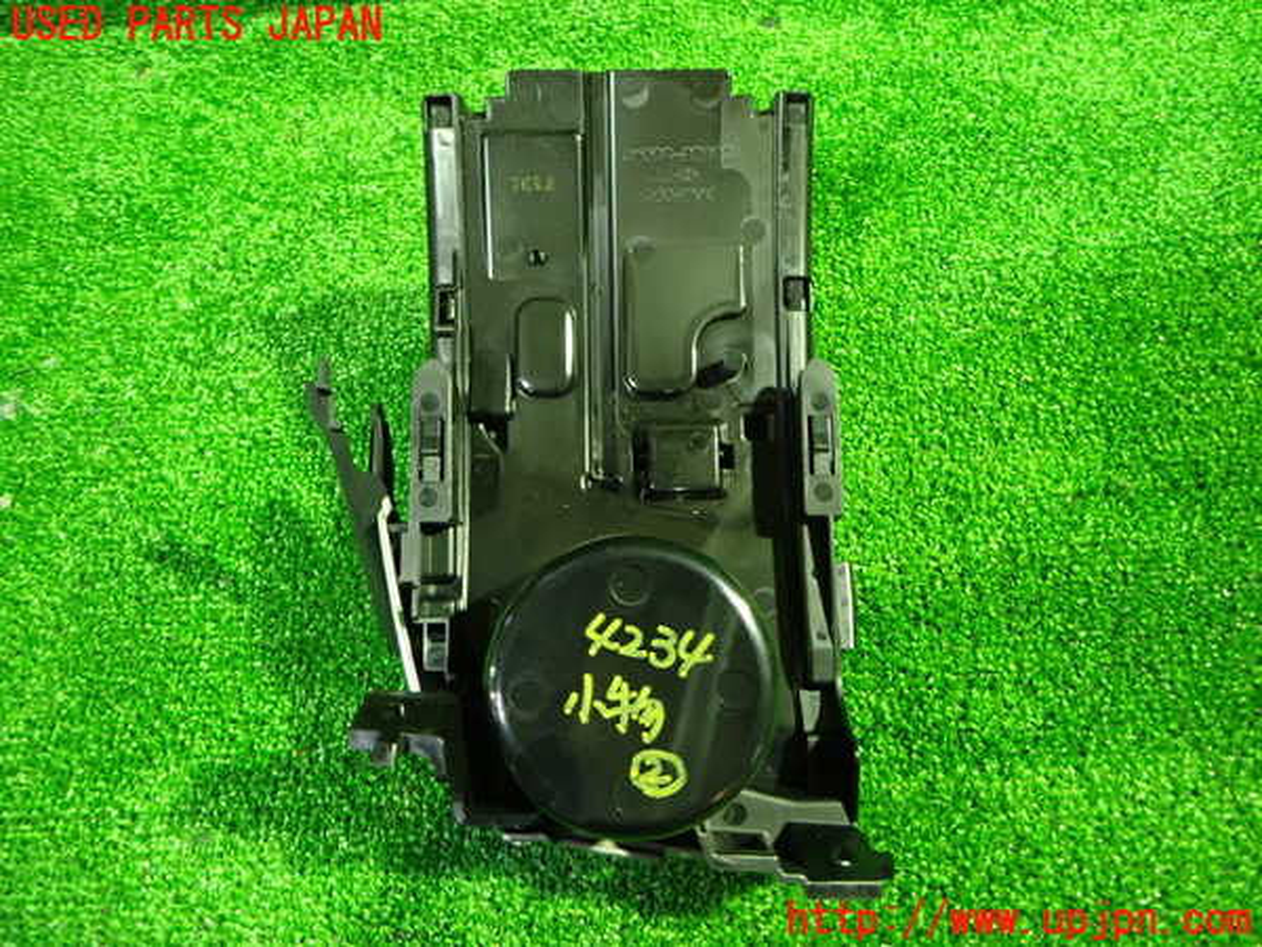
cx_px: 631
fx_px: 911
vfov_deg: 54.9
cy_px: 474
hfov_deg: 69.4
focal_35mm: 25
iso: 800
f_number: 2
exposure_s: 1/20
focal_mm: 4.5
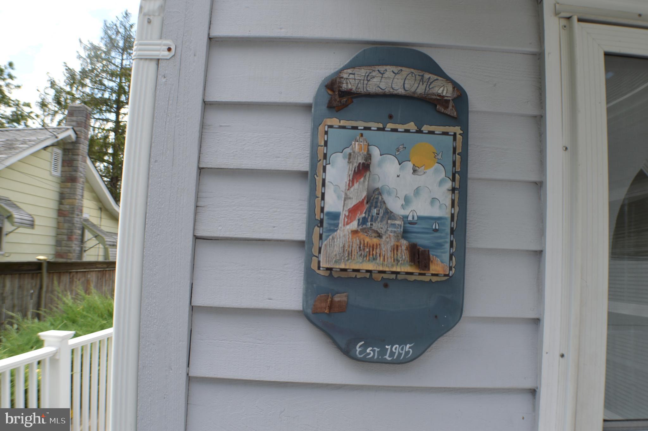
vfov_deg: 34.1
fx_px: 701
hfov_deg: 49.6
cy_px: 216
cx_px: 324
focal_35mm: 39
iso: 100
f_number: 5.6
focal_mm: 26
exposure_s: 1/125
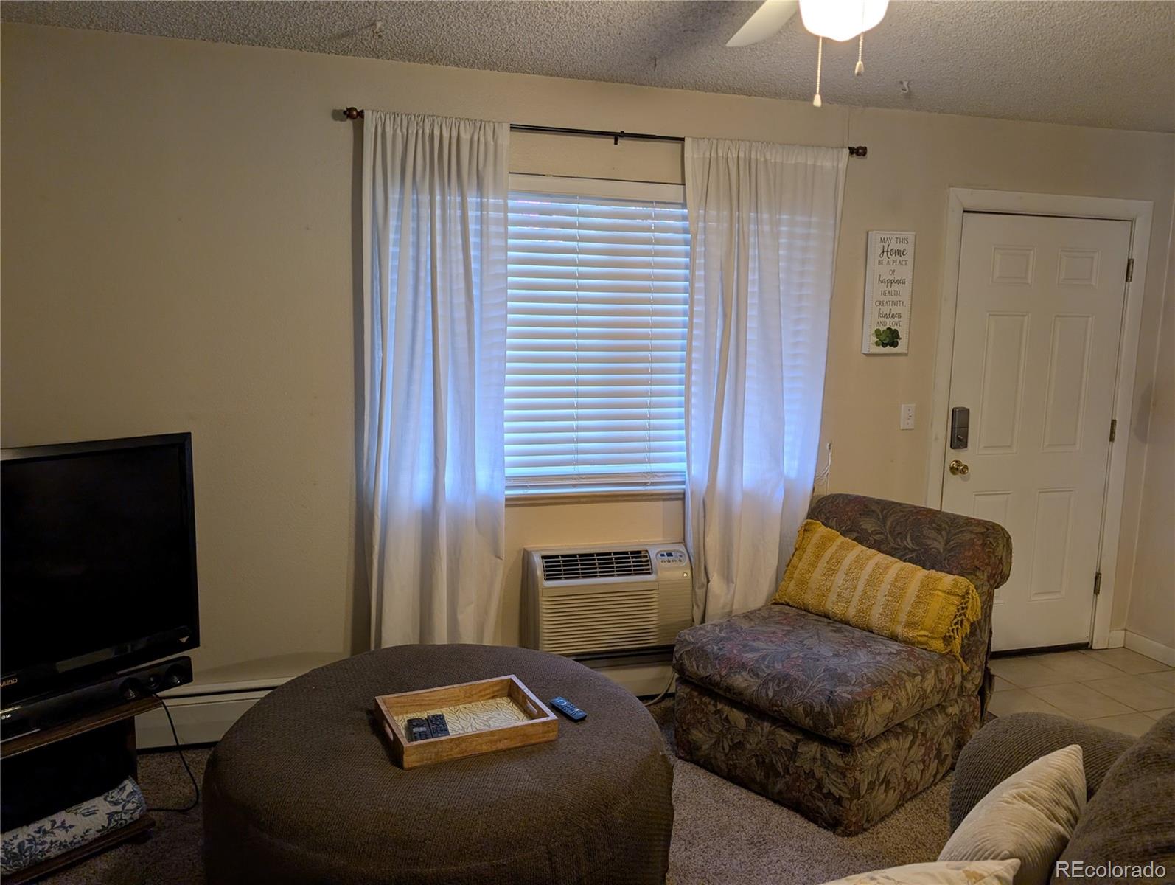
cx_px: 588
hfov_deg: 71.5
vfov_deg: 56.9
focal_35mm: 24
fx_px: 816
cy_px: 442
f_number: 1.68
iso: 21
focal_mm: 6.9
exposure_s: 1/60
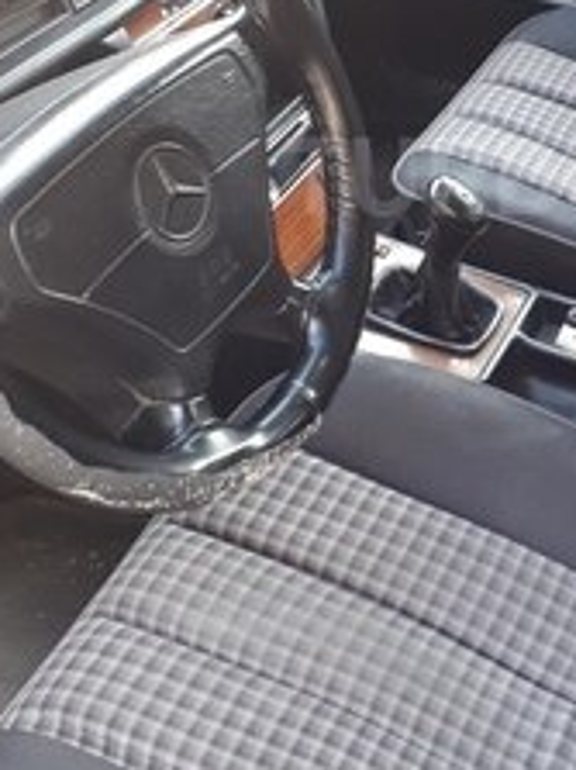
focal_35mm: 60
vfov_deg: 31.5
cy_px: 176
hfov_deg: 23.5
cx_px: 552
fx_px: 1332
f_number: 1.9
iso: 160
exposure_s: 1/50
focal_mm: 3.6
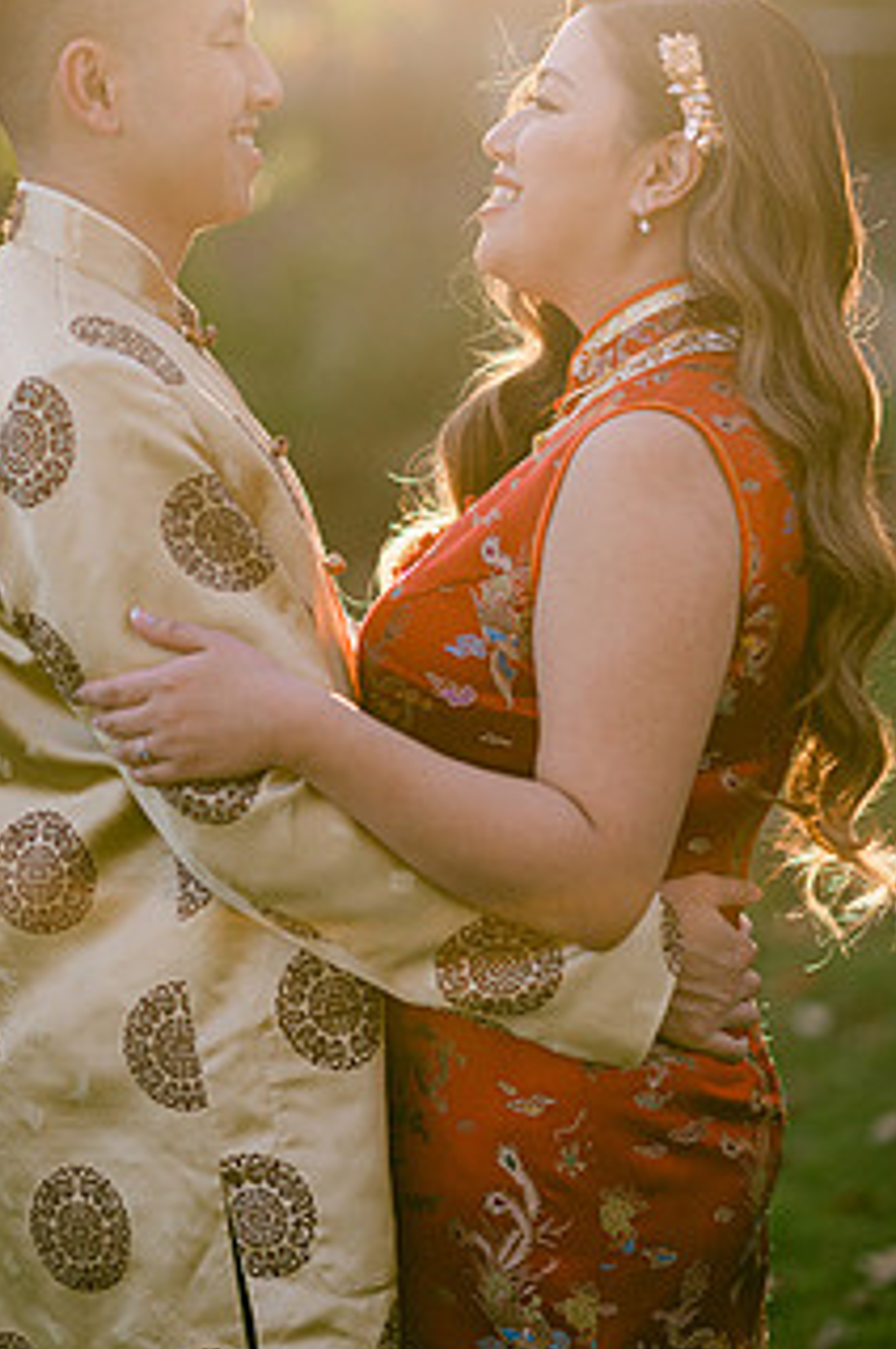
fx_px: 4489
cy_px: 520
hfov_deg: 11.4
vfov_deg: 17.1
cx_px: 412
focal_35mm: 120
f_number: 2
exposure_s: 1/2500
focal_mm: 85
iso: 200
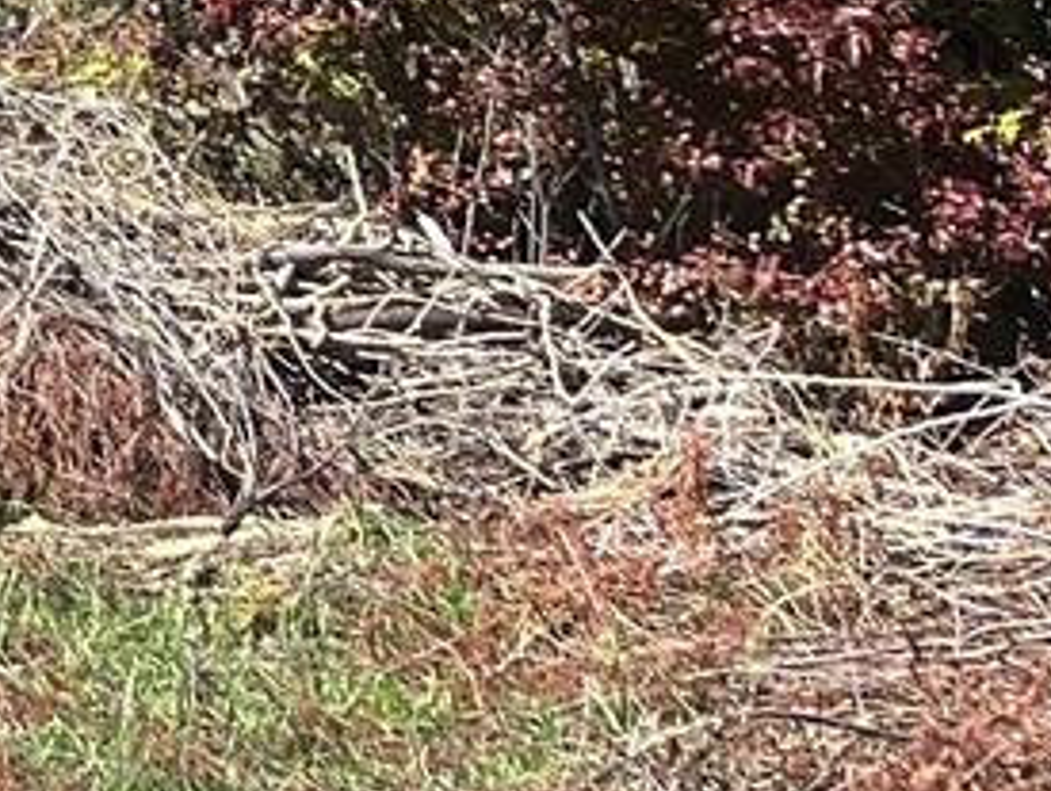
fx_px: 4591
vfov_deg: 9.2
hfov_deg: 10.1
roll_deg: -1.8
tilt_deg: +11.0
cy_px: -879
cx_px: -1964
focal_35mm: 151
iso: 50
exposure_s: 1/1802
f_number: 1.6
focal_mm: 5.1
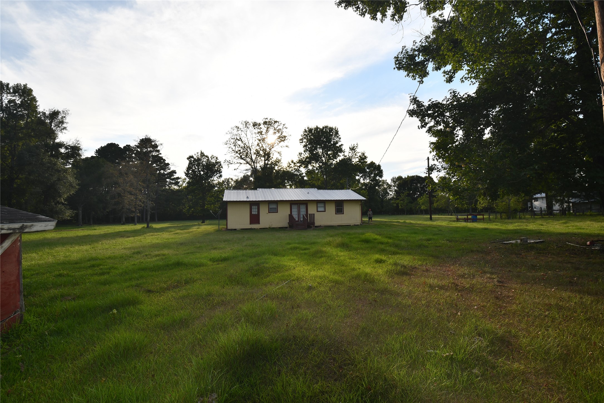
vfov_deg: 77.3
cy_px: 202
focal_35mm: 15
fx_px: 252
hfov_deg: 100.4
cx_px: 302
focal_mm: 10
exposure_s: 1/250
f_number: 7.1
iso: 100
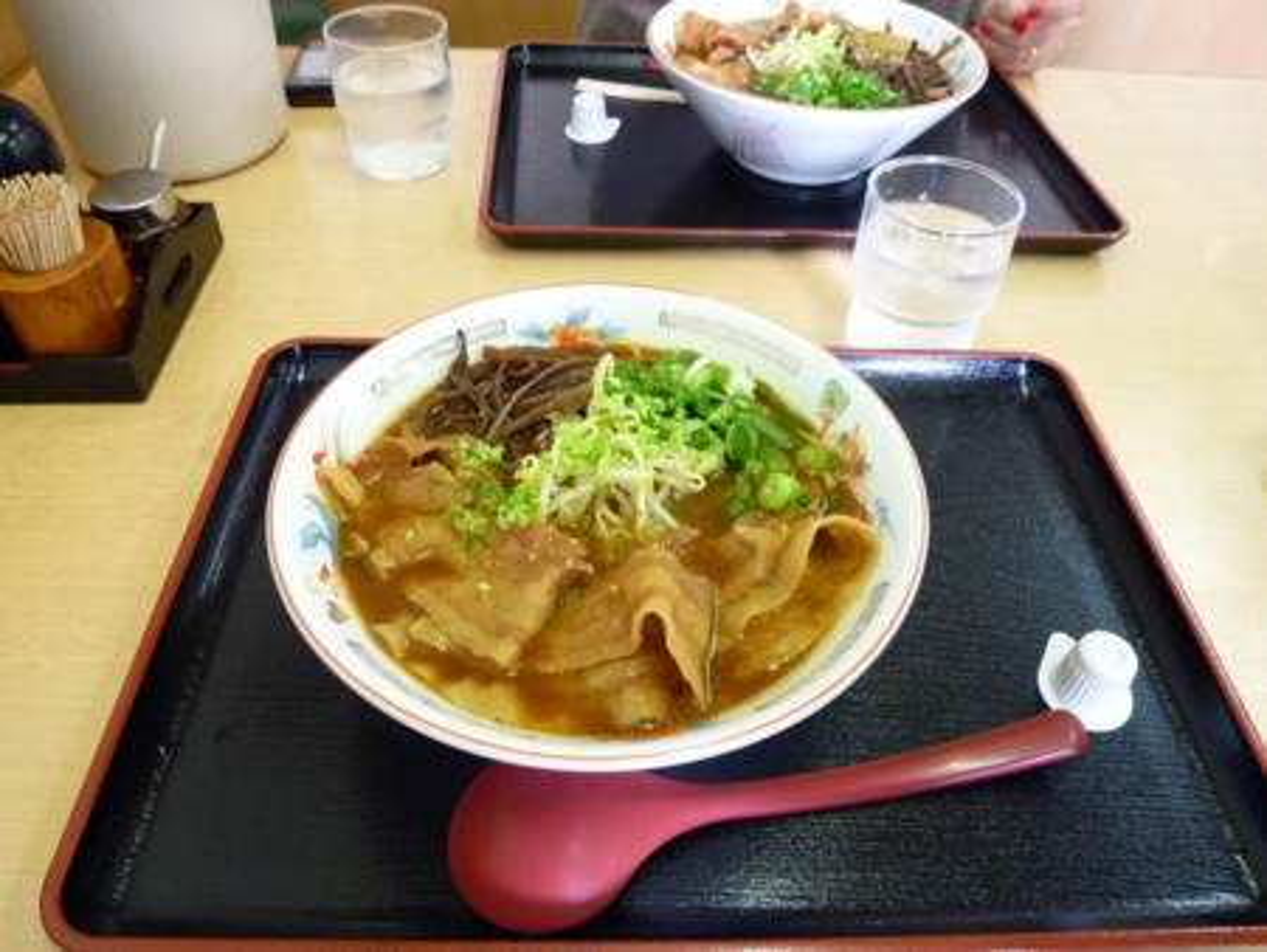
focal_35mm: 25
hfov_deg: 69.4
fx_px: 916
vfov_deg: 54.9
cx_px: 634
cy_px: 476
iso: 400
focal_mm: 4.5
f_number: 2.8
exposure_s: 1/20
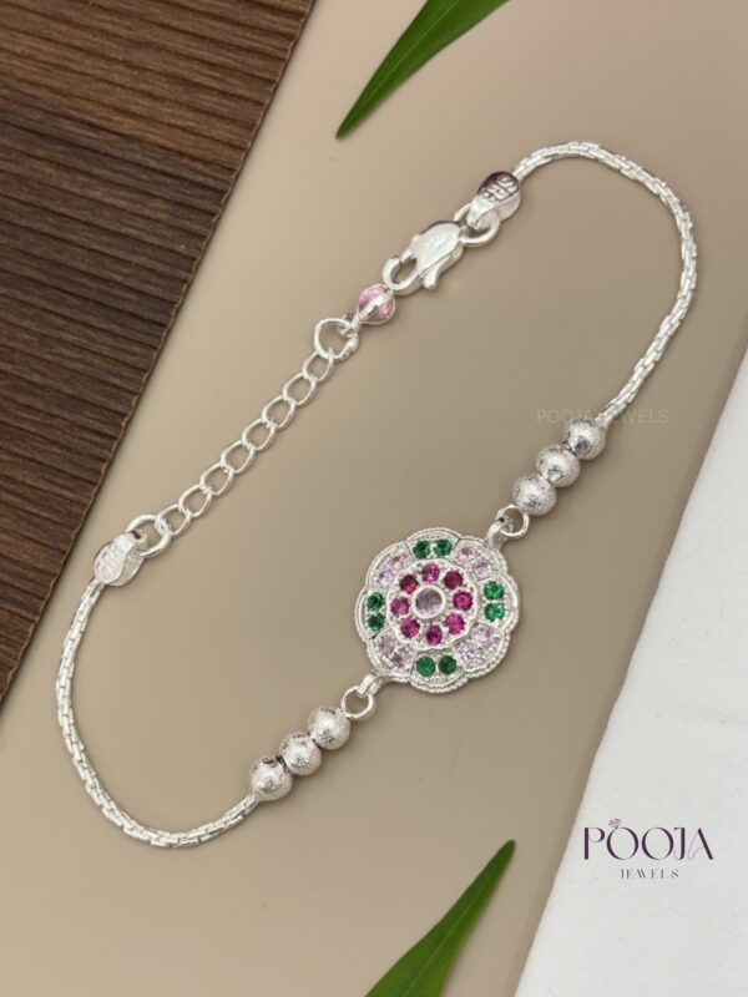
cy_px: 498
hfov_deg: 28.0
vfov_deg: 36.8
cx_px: 374
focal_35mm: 52
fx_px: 1498
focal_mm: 5.96
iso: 25
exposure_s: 1/115
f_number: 1.6
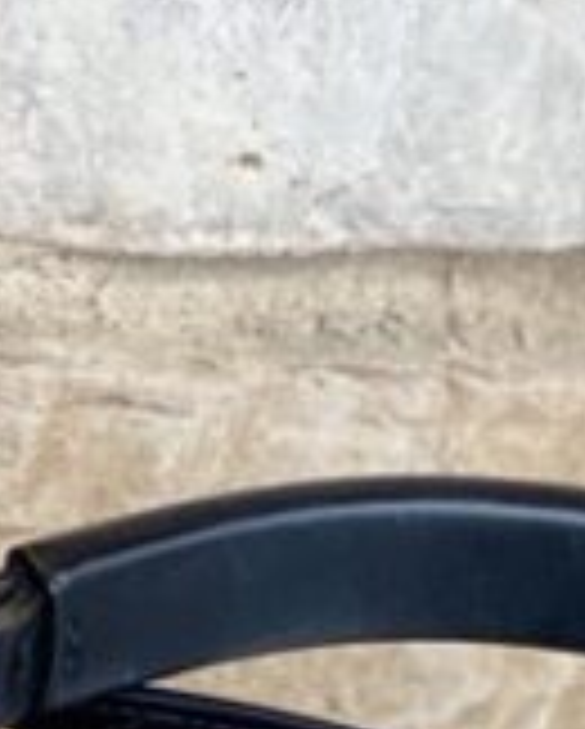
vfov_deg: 6.4
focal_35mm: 292
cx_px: 315
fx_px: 6308
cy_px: 1492
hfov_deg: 5.3
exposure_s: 1/122
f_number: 2
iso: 40
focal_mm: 6
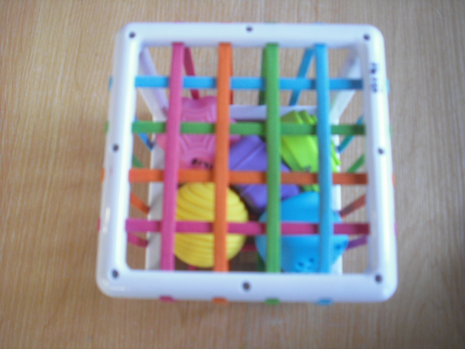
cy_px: 174
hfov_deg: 49.0
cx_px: 232
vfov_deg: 37.7
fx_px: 510
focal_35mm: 38
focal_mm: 6.2
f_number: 2.8
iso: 200
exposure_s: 1/60
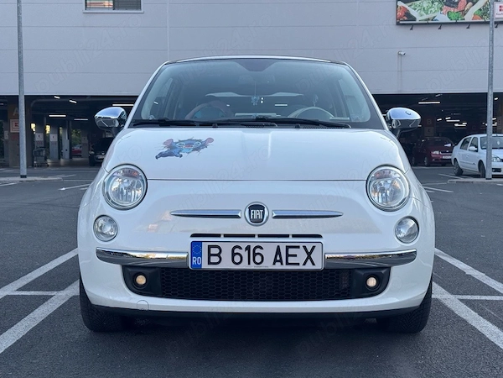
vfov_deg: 30.3
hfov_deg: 39.7
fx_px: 697
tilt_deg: -2.9
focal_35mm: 48
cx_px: 252
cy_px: 189
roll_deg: +0.3
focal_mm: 6.76
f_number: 1.78
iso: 64
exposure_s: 1/507
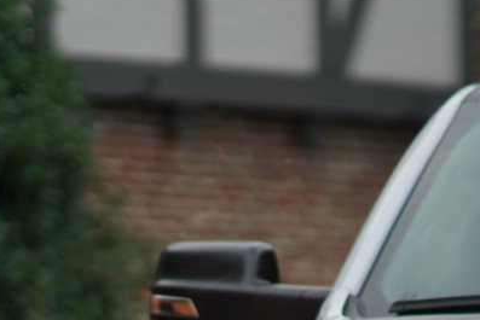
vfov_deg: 3.9
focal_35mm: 346
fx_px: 4615
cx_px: 848
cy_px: 605
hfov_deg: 5.9
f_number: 1.4
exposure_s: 1/3200
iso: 100
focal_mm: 85
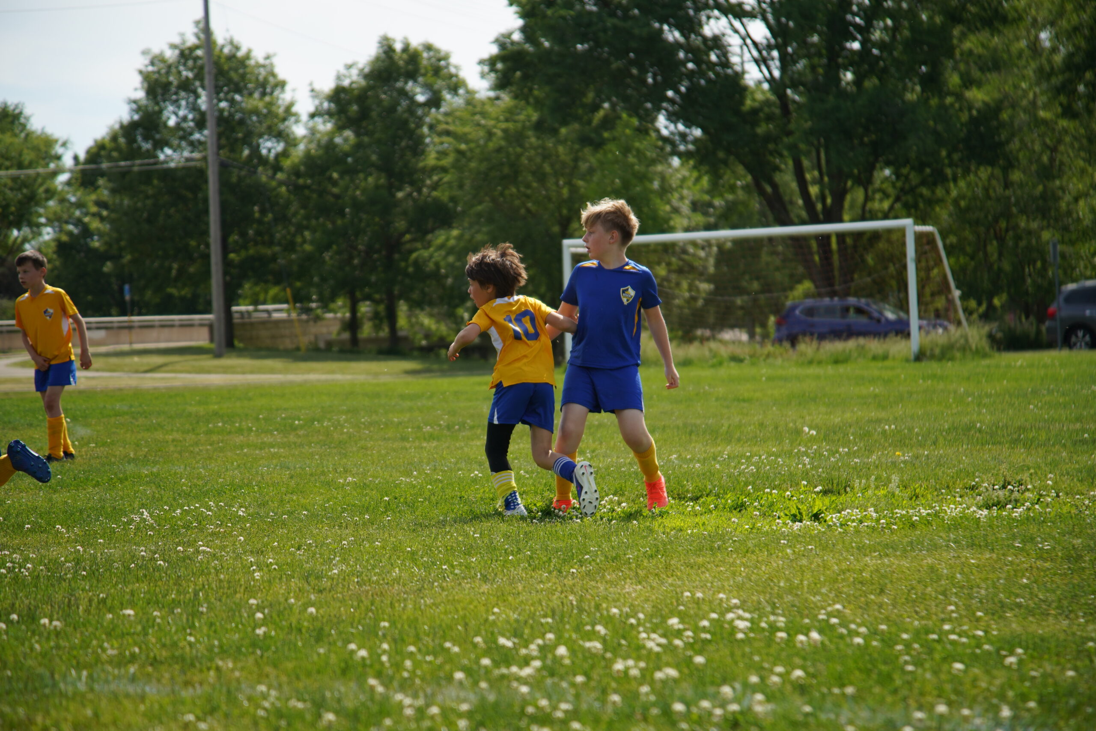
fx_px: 3197
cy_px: 366
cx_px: 548
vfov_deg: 13.0
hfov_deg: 19.5
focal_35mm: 105
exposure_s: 1/1250
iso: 200
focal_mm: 105
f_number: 4
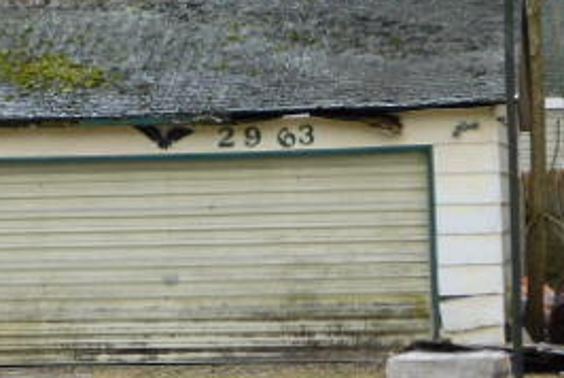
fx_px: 3137
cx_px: 59
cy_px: 106
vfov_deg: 6.9
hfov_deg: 10.2
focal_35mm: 200
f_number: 4.4
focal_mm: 14.2
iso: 125
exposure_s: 1/160
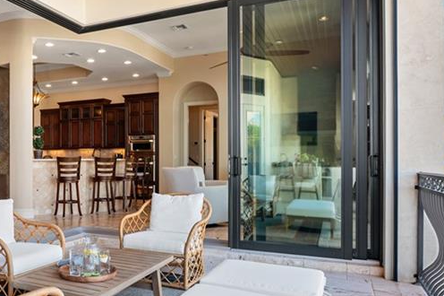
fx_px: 407
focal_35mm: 33
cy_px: 158
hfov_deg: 53.7
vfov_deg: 39.9
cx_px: 94
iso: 320
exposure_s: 1/10
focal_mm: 16
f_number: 10
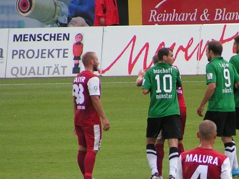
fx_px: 4616
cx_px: 213
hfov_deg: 3.0
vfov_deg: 2.2
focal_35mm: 669
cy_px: 148
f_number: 3.5
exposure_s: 1/400
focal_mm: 49.8
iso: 125
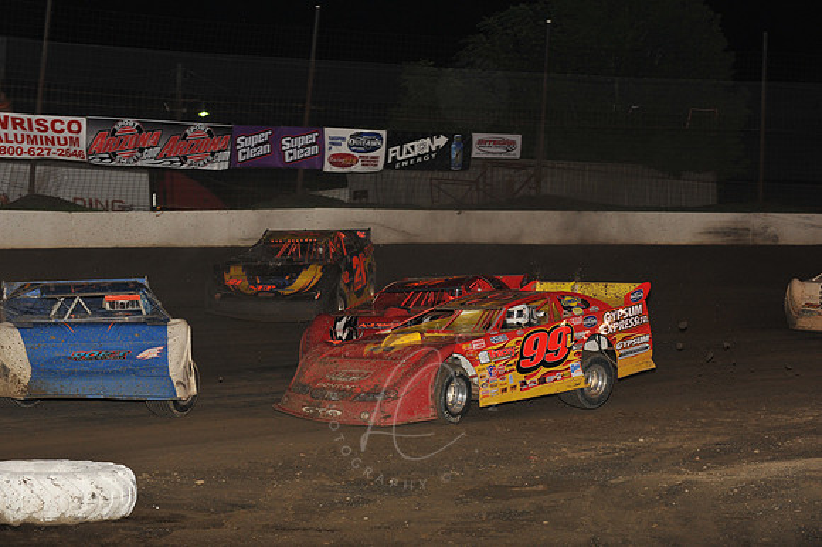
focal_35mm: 100
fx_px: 2282
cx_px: 411
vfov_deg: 13.7
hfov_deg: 20.4
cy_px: 274
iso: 1000
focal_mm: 100
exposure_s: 1/320
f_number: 6.3
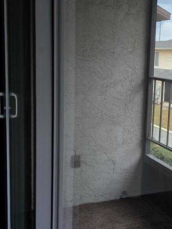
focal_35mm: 51
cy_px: 138
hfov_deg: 26.5
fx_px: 338
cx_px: 186
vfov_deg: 37.3
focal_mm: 6.3
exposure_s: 1/40
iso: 320
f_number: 1.7
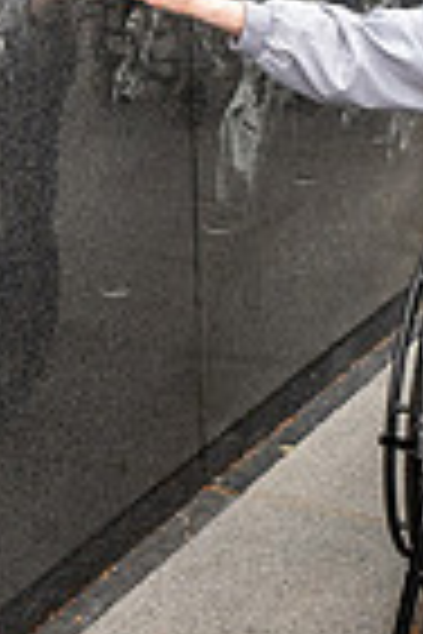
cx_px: 104
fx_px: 1745
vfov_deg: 20.5
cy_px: 162
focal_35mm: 99
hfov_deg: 13.8
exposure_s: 1/640
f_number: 8
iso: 2500
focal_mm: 24
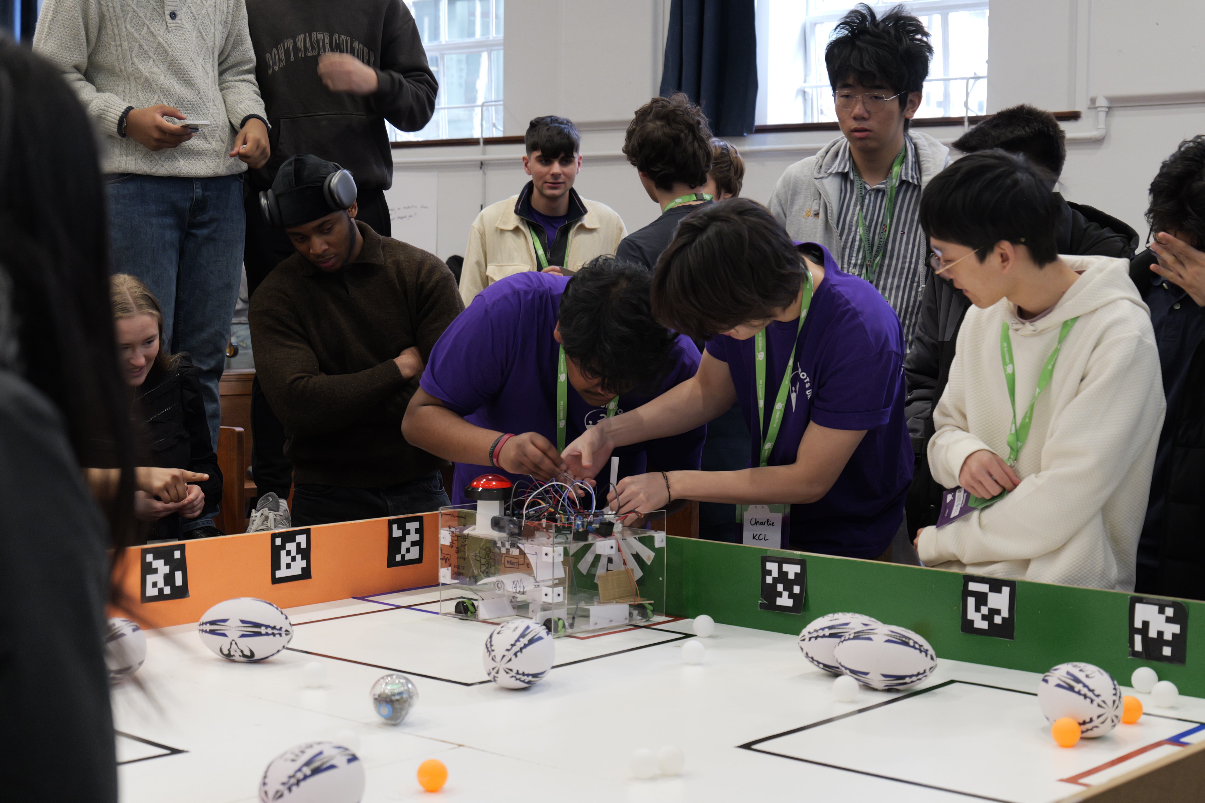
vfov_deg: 22.6
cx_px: 602
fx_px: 2008
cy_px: 402
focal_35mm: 60
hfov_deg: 33.4
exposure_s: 1/100
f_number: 5.6
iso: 2000
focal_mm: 60
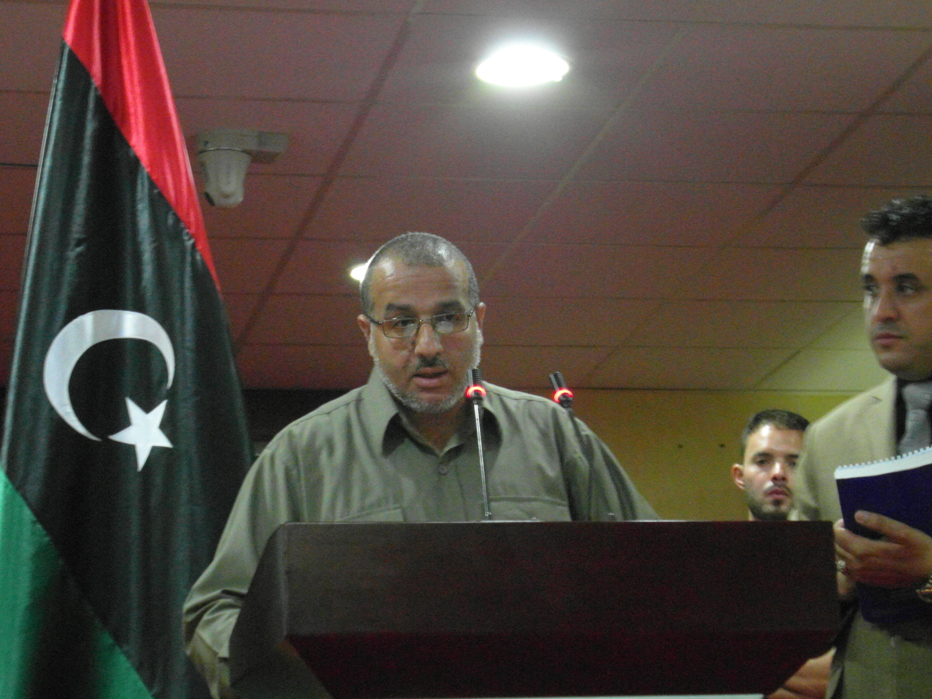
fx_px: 3231
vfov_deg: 12.3
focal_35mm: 120
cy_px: 350
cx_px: 466
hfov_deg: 16.4
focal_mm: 19.5
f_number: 4.4
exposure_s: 1/8
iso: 800
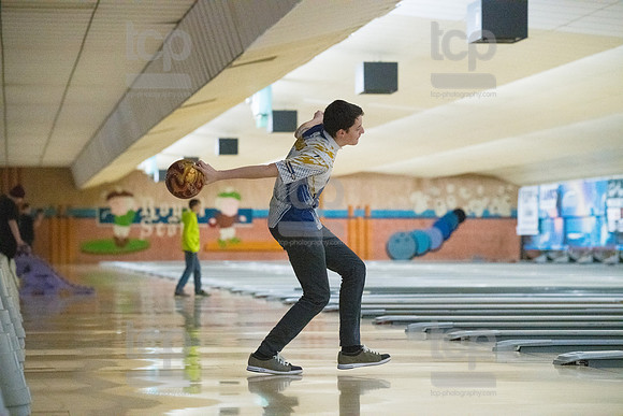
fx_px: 2164
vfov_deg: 11.0
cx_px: 312
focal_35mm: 125
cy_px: 208
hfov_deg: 16.4
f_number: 4
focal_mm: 125
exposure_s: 1/1000
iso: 10000
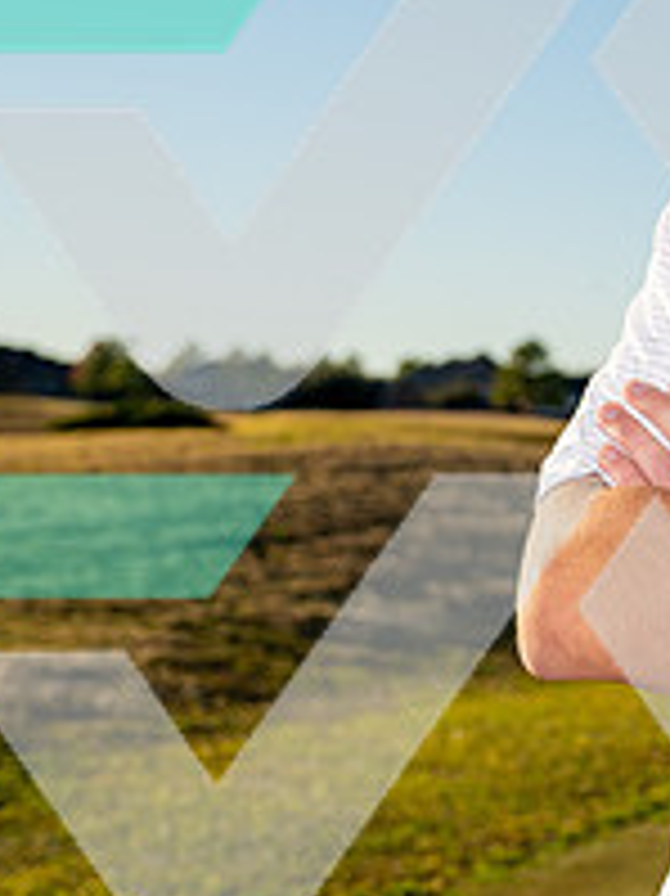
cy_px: 169
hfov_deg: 14.2
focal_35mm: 98
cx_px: 985
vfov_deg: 19.8
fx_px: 2532
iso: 100
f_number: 4
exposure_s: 1/1250
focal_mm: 35
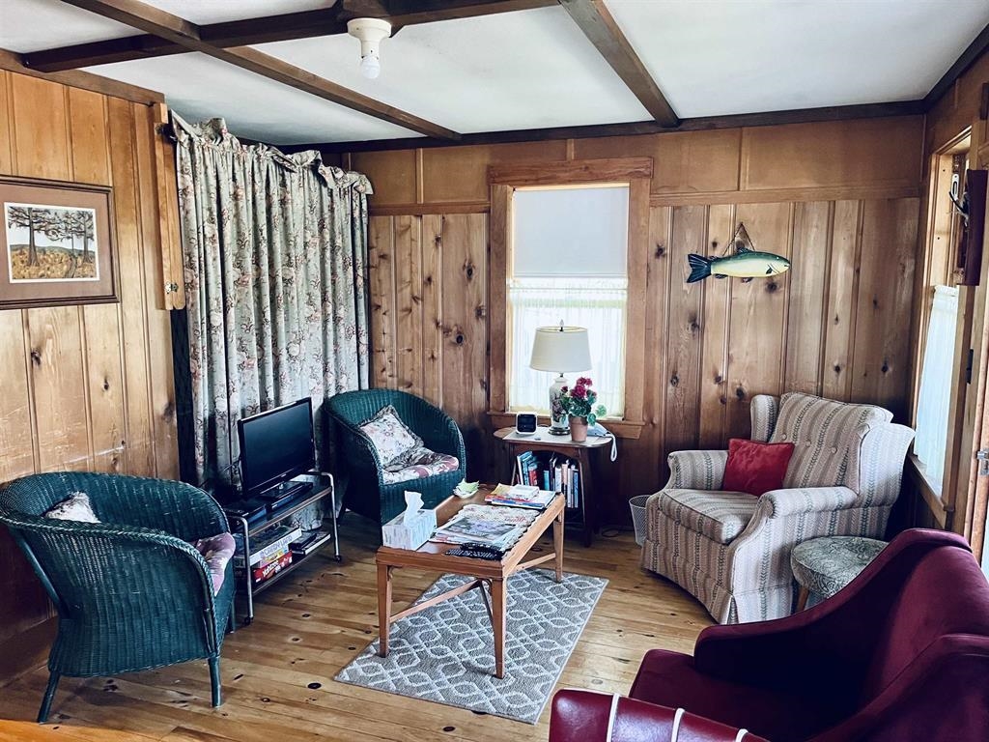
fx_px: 743
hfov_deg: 67.3
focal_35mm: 26
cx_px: 494
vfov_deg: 53.1
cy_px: 371
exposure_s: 1/60
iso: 500
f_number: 1.6
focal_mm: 5.1
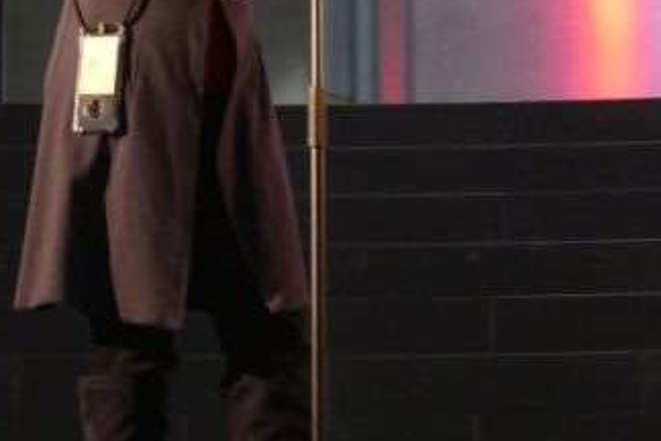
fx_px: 4810
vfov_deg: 5.2
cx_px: 269
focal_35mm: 262
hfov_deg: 7.9
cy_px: 98
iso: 1600
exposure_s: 1/20
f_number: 3.7
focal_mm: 30.31
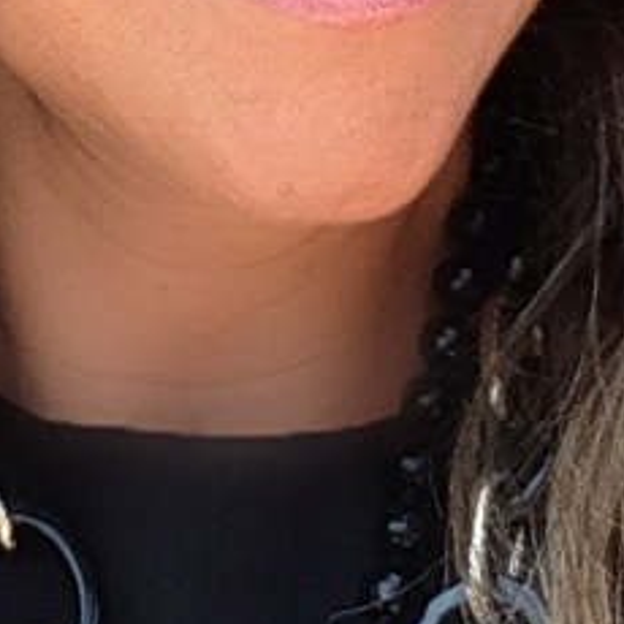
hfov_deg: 10.1
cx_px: 125
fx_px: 3508
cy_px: -35
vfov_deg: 10.1
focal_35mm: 172
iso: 32
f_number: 2.4
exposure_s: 1/120
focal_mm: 2.18
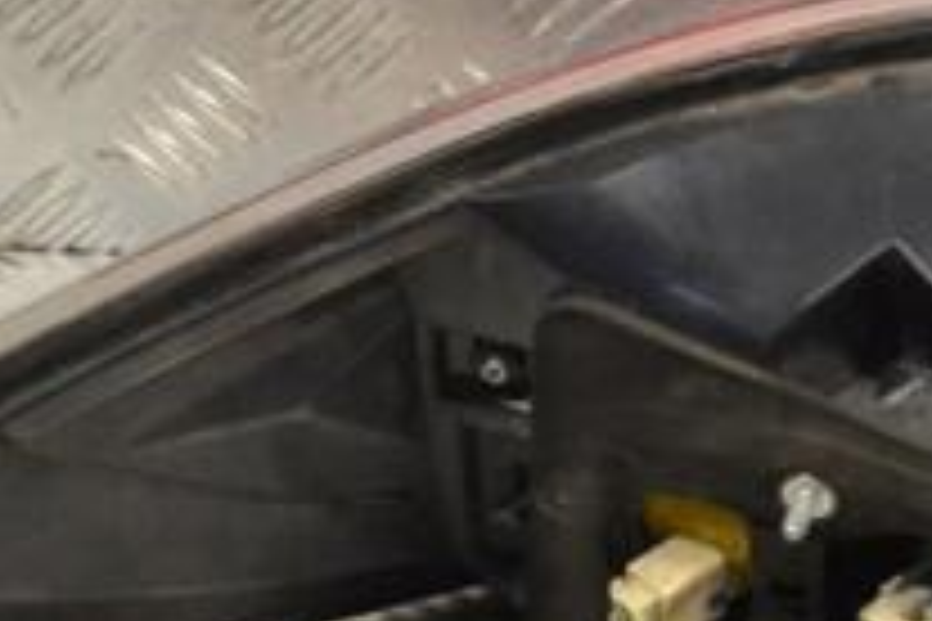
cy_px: 360
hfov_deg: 10.8
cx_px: 554
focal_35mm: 191
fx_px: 4944
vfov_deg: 7.2
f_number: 9
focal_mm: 44
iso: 3200
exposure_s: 1/320
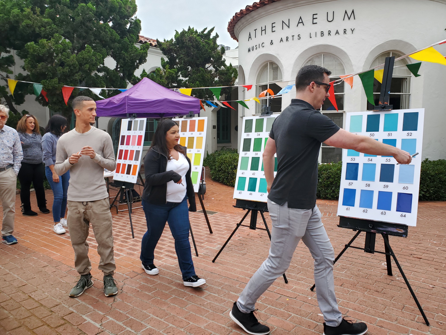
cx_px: 223
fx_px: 335
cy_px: 168
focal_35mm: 26
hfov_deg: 67.3
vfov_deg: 53.1
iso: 50
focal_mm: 4.3
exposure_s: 1/765
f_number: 2.4
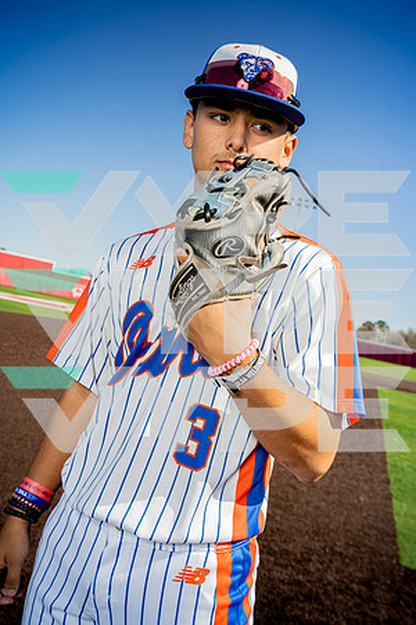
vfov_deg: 53.1
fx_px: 624
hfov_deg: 36.9
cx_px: 208
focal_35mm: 36
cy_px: 312
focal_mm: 36
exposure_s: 1/250
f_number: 8
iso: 125
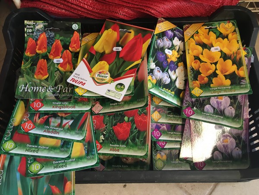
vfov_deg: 48.2
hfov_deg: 61.7
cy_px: 98
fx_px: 217
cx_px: 130
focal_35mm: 29
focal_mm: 4.15
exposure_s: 1/33
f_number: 2.2
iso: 80
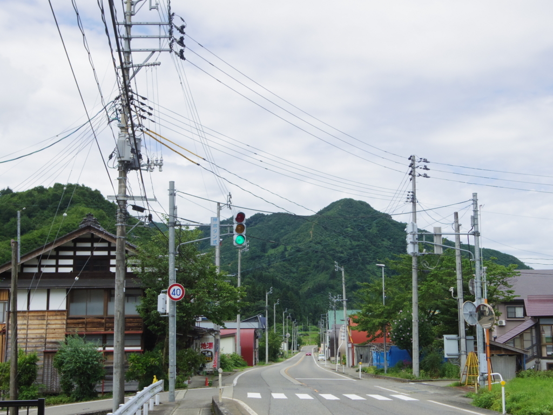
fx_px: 751
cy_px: 208
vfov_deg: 30.9
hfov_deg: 40.4
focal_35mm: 47
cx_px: 276
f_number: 4.5
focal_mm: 8.5
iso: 250
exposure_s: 1/1250
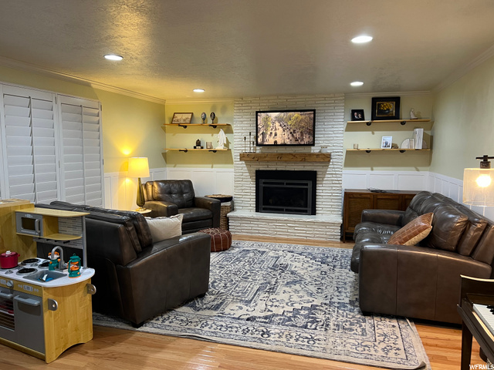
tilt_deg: -5.6
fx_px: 371
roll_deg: +0.0
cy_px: 185
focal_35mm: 26
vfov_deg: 53.1
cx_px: 247
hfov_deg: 67.3
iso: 160
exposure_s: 1/60
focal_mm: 5.7
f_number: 1.5
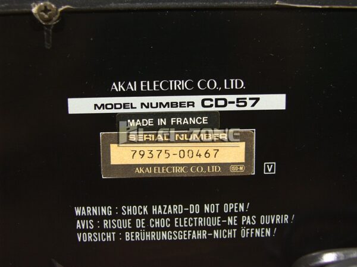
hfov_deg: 38.2
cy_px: 134
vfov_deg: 29.1
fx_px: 516
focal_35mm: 50
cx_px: 178
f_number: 2.5
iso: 50
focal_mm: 12.9
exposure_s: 1/50
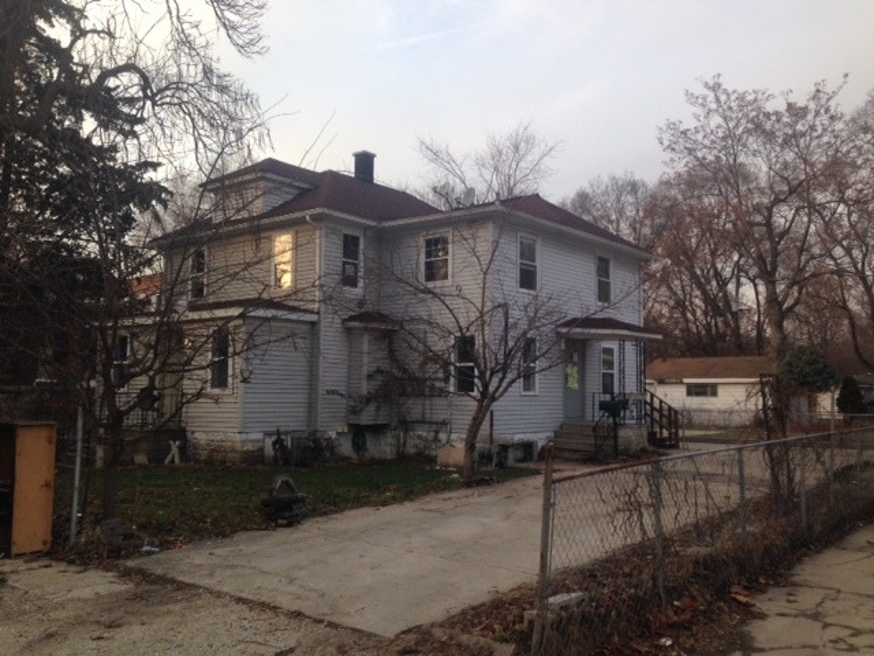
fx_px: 833
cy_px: 328
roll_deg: -2.7
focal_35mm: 33
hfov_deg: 55.4
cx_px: 437
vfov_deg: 42.9
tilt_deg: +4.8
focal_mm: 4.12
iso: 50
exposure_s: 1/200
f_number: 2.4
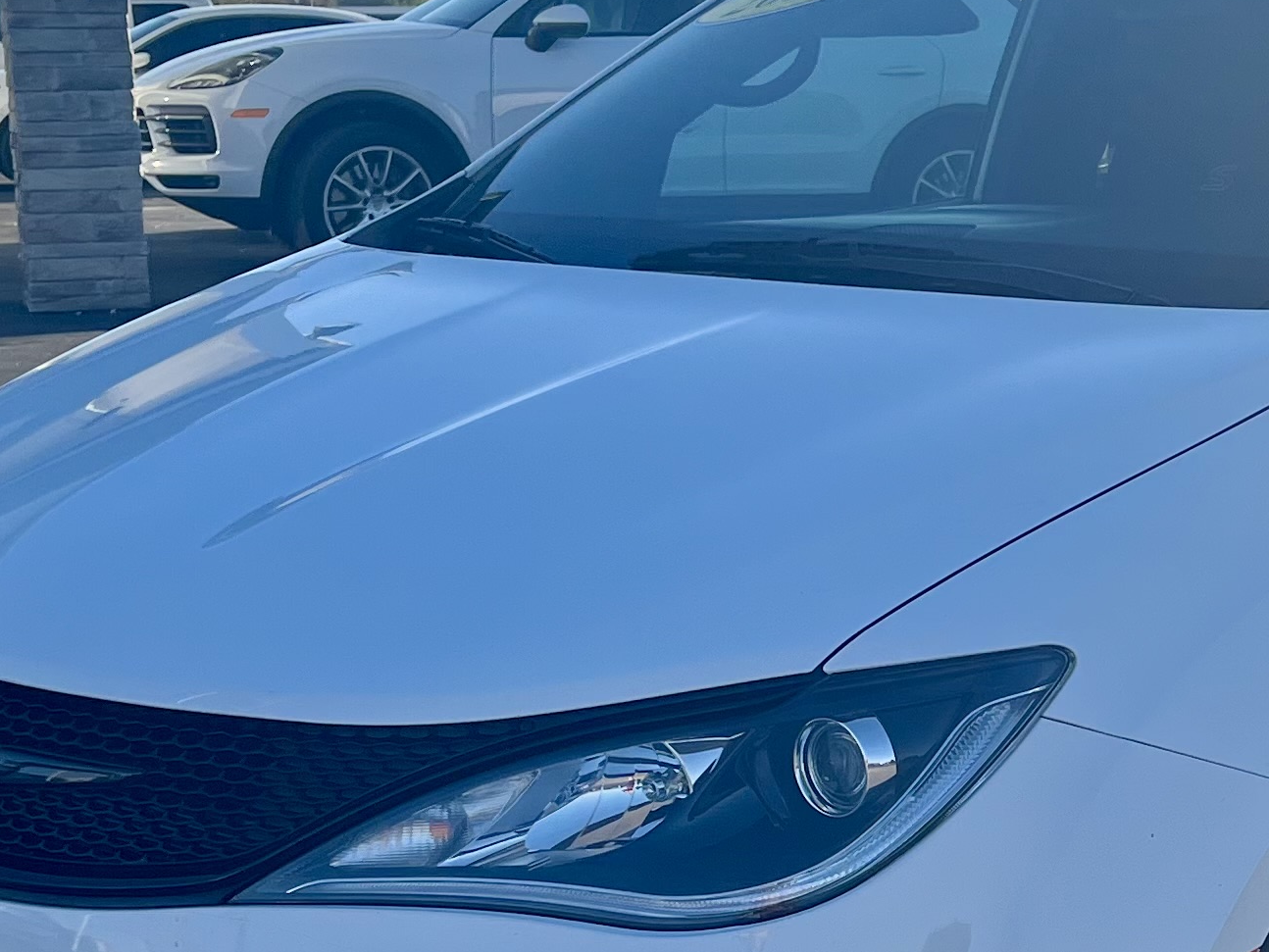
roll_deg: +1.5
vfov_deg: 18.2
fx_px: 2970
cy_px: 606
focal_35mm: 81
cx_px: 1065
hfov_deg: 23.7
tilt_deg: -10.0
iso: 50
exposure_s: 1/4115
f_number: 1.5
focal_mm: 5.7
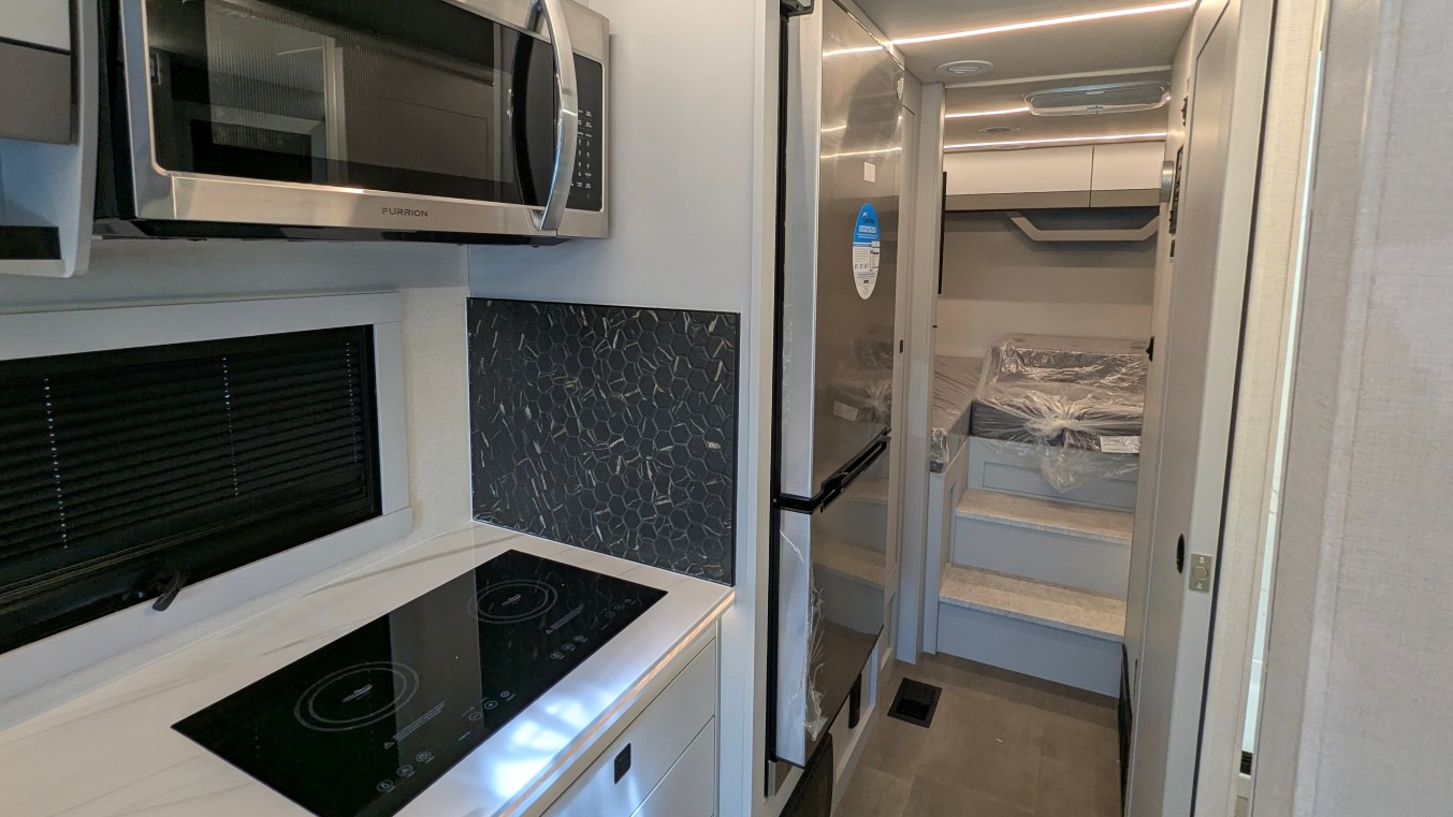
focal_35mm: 18
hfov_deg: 92.6
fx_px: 693
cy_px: 338
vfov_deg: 60.6
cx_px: 710
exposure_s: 1/123
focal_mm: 2.35
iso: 71
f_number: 2.2
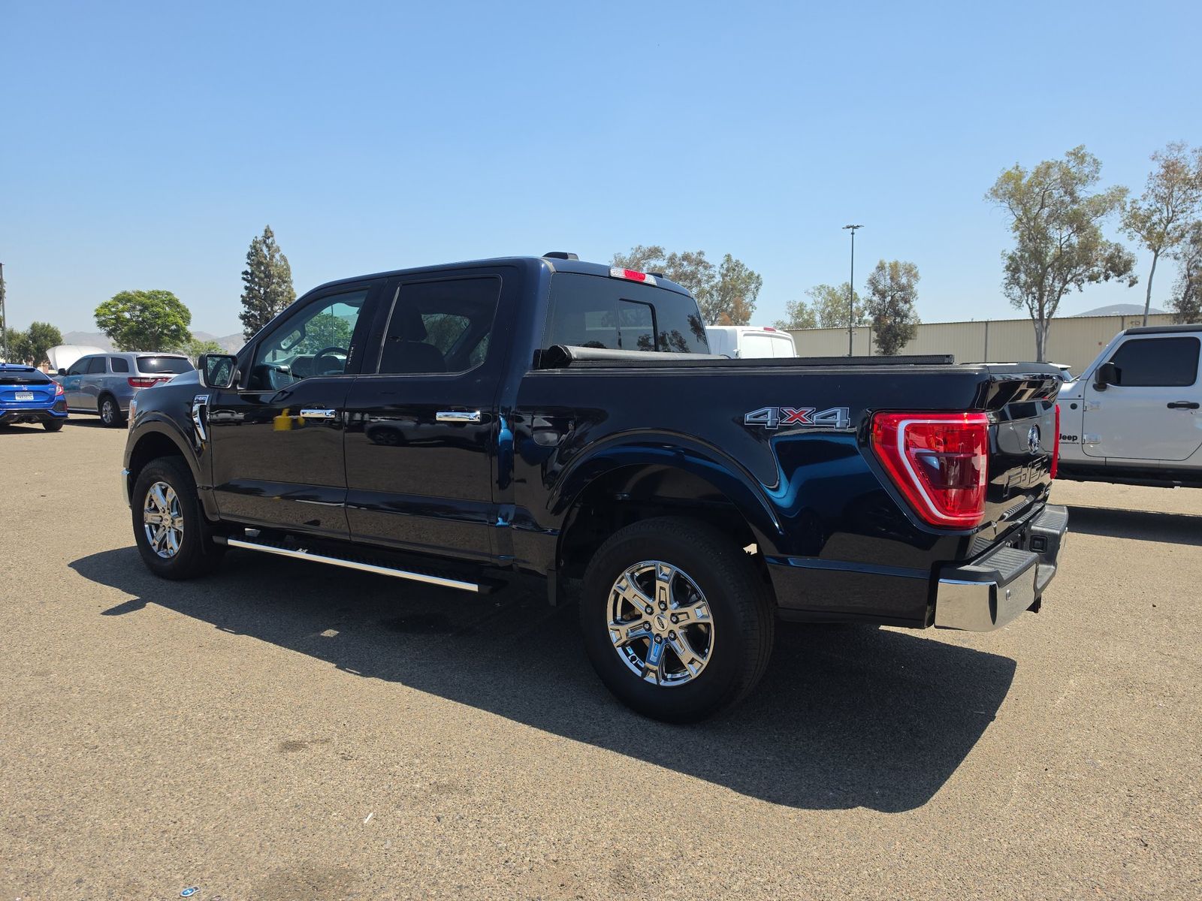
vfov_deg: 58.9
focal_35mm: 23
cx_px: 601
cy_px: 450
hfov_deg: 73.9
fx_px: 799
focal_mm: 6.5
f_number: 1.4
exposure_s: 1/4055
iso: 64
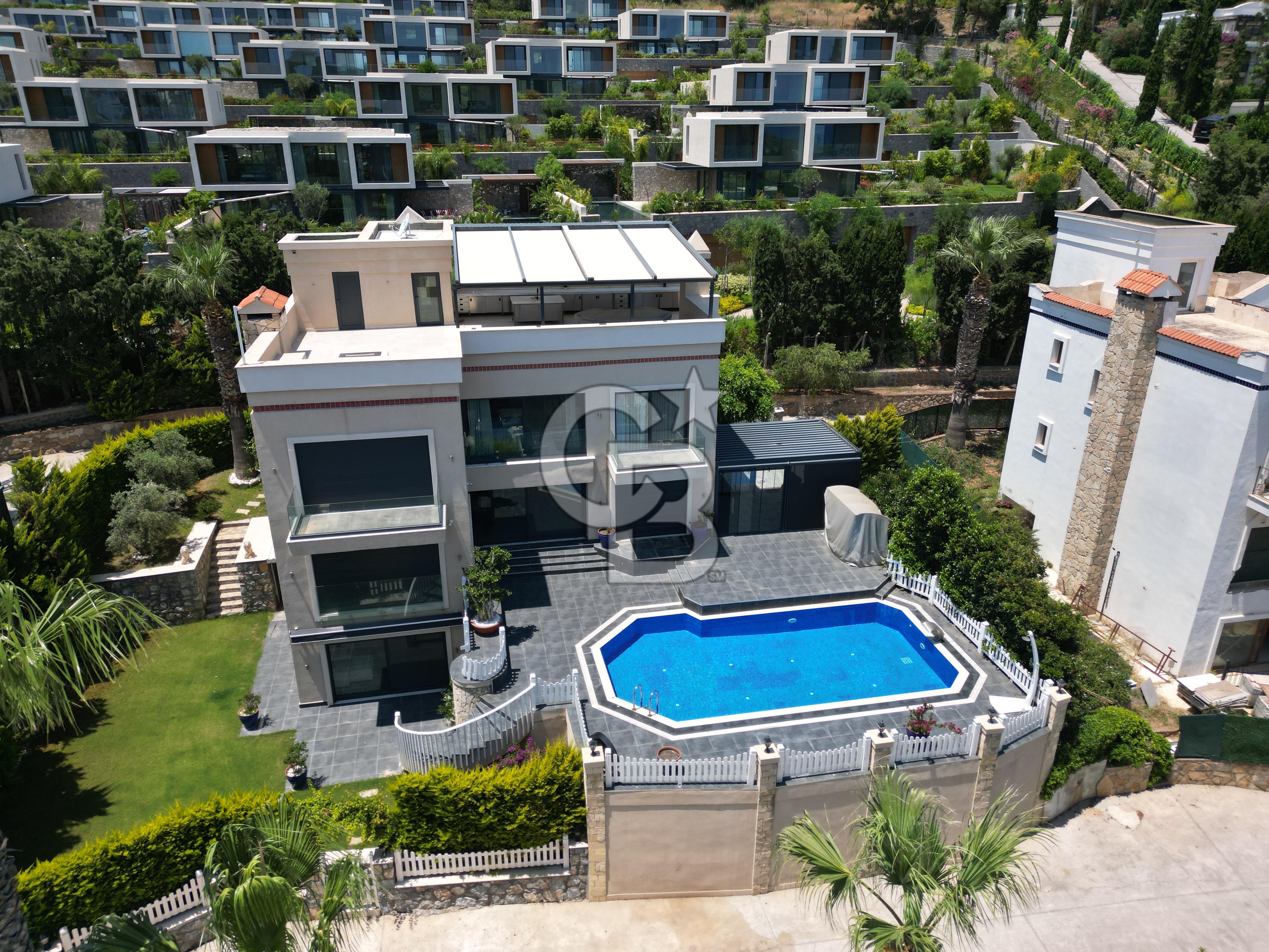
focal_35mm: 24
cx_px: 634
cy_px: 476
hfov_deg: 71.6
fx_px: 880
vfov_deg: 56.8
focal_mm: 6.72
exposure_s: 1/100
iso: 110
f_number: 1.7
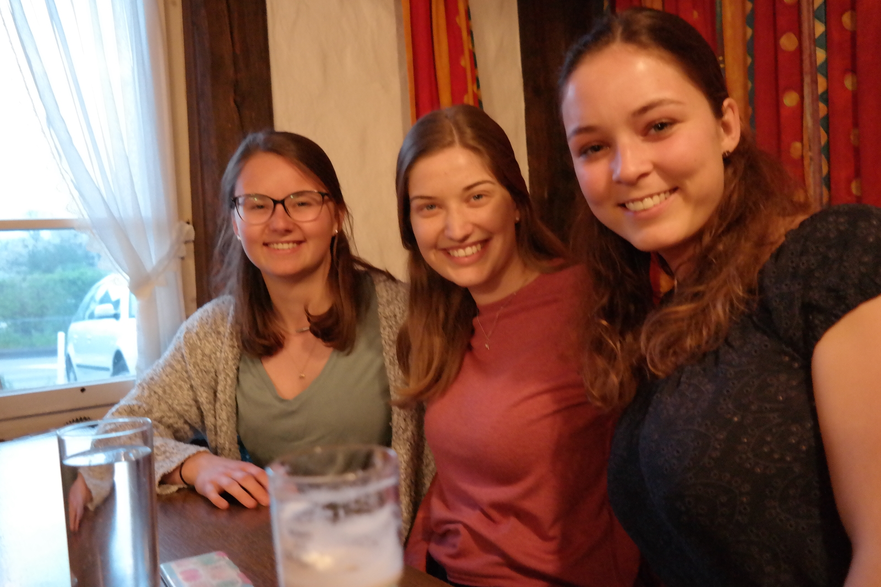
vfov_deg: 40.0
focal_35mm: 33
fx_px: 807
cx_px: 440
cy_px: 294
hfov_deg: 57.2
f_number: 4
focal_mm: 22
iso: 3200
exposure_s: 1/25
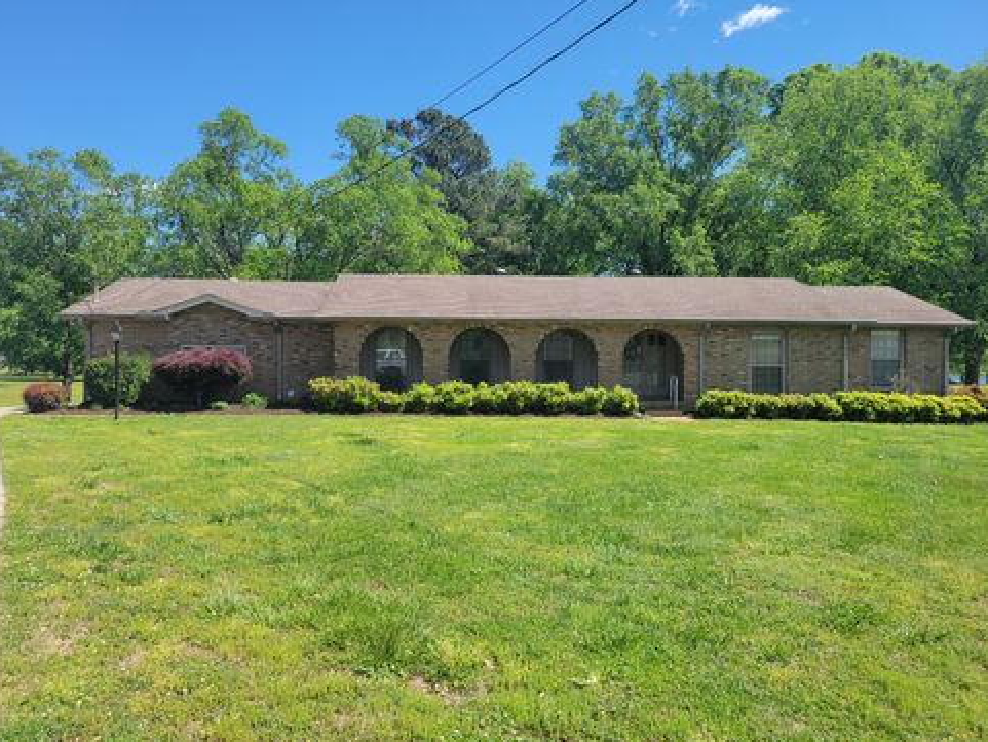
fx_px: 771
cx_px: 503
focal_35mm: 27
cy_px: 367
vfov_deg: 51.4
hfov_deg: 65.3
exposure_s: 1/1756
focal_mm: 5.4
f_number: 1.8
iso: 40
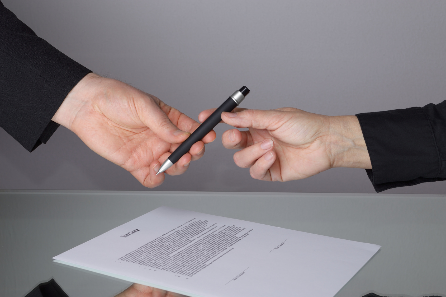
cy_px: 148
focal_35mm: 57
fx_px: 706
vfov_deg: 23.7
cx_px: 223
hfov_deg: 35.1
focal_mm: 38
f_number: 9
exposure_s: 1/160
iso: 100
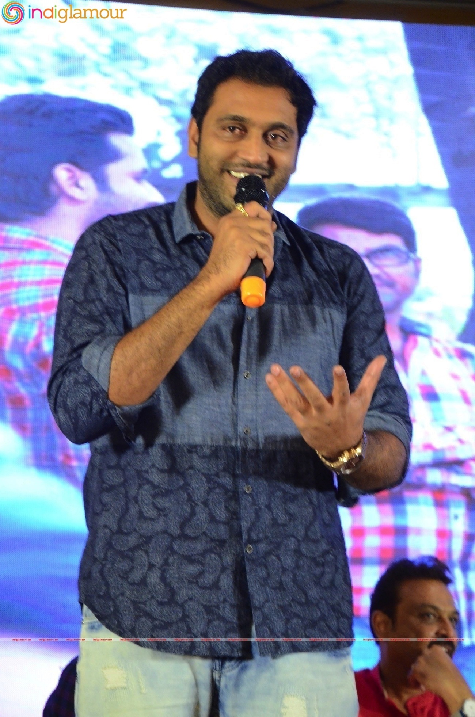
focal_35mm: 120
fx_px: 2386
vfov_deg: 17.1
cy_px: 358
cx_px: 238
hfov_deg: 11.4
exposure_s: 1/80
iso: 2500
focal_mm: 80
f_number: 5.6
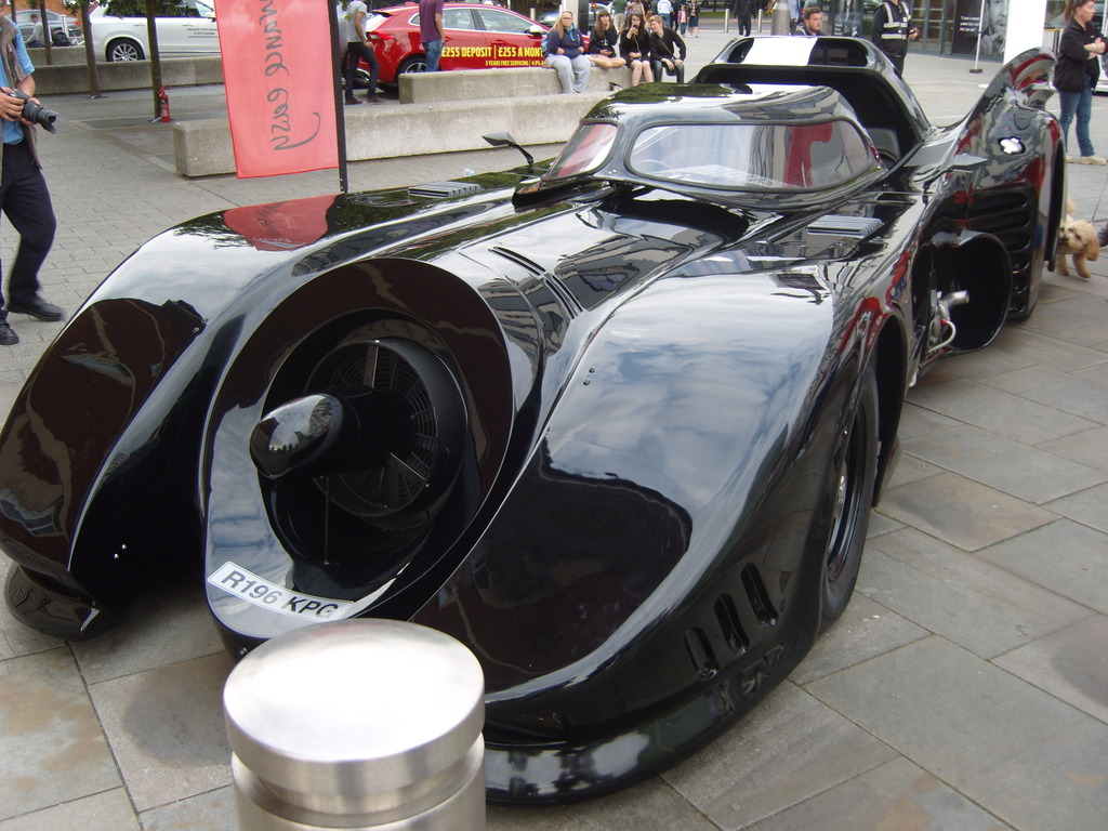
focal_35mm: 35
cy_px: 416
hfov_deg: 52.6
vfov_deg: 40.7
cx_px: 554
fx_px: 1120
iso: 80
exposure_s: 1/45
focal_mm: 7.4
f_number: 2.8
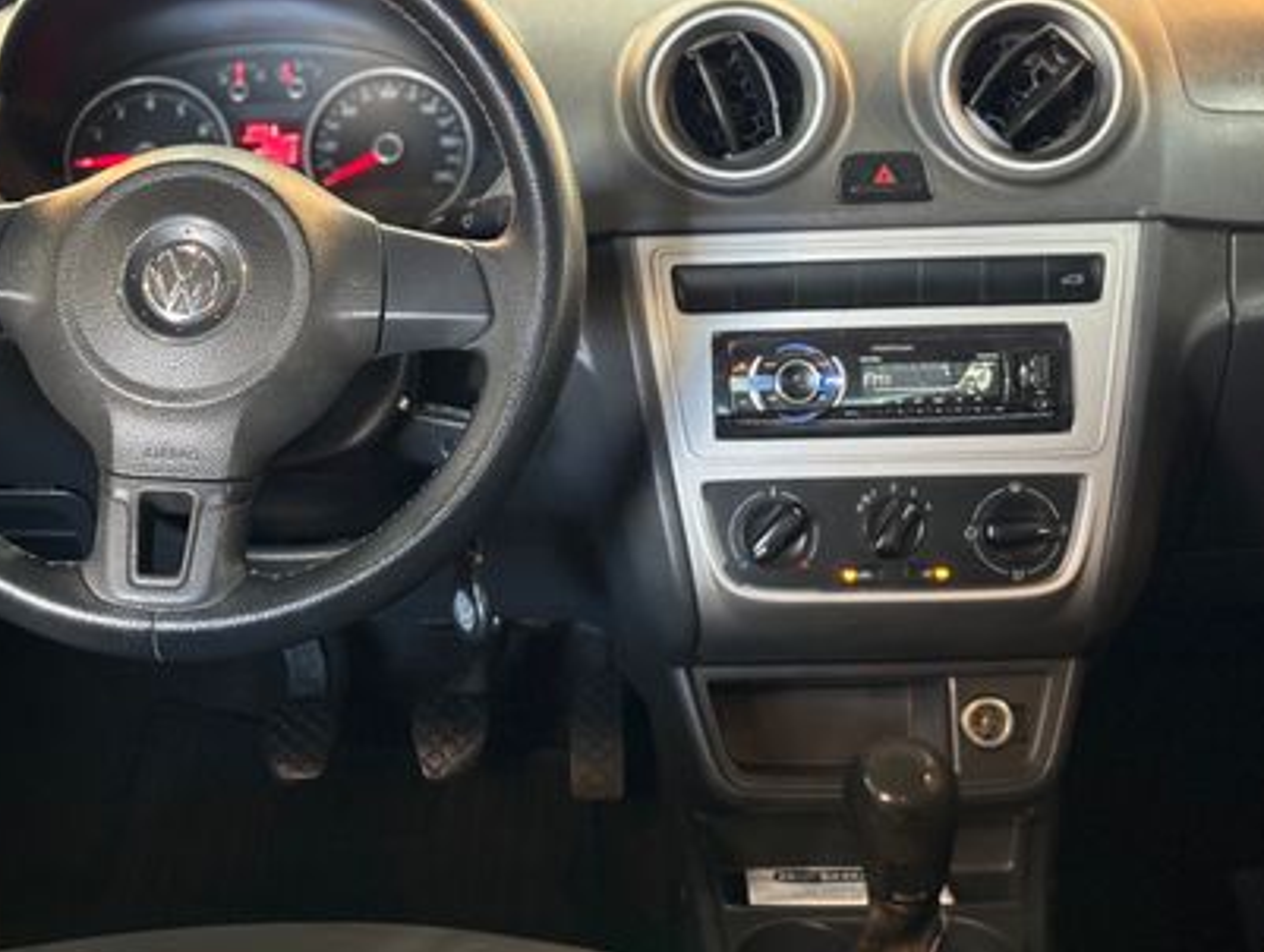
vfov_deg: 24.1
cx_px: 539
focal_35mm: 61
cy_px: 403
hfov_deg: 31.6
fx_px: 2231
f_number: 1.6
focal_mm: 5.96
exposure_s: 1/30
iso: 400
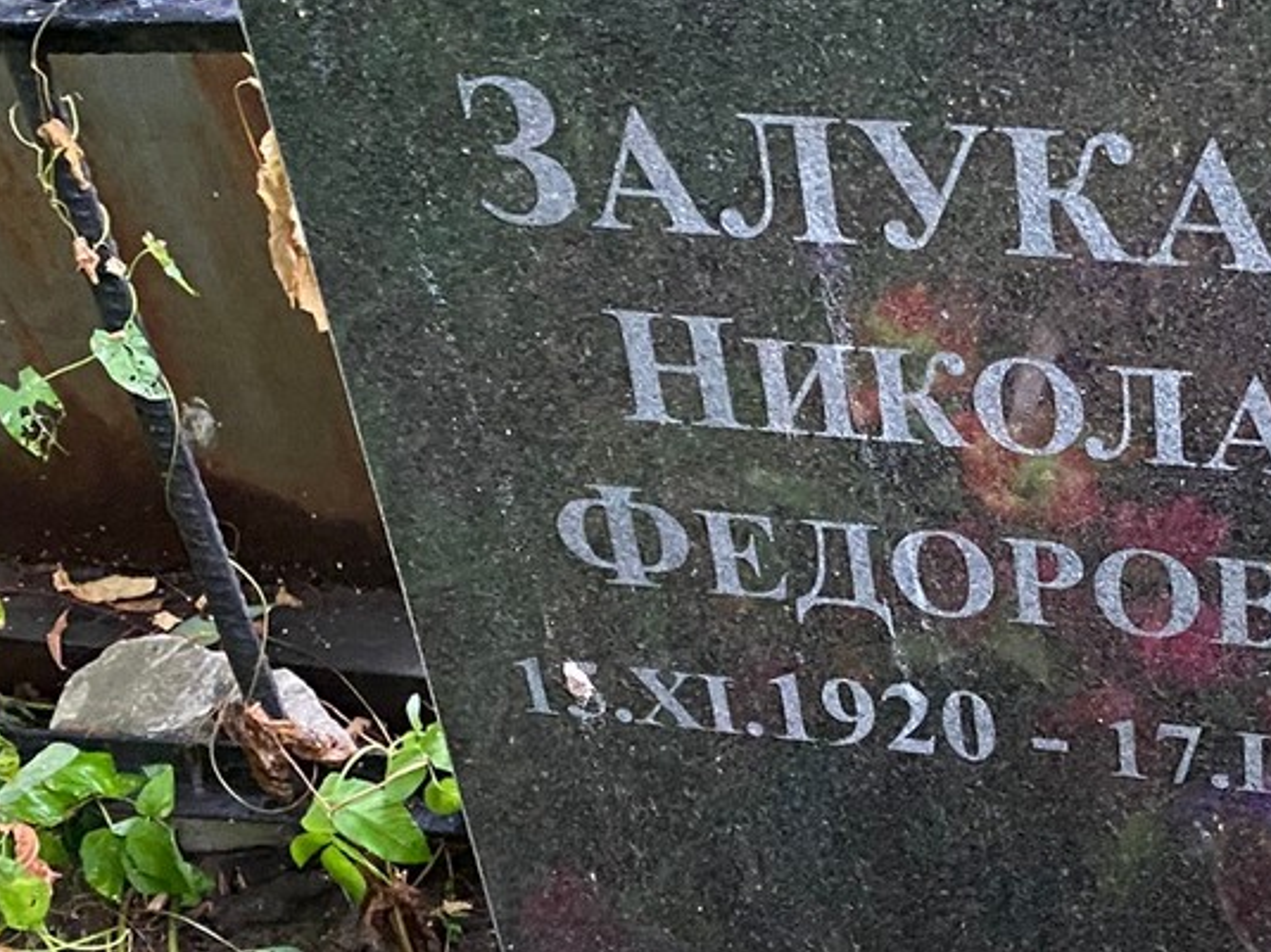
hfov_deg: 27.2
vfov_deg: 21.0
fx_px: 2570
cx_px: 1038
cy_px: 458
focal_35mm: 70
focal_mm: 4.25
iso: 500
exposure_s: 1/48
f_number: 1.8
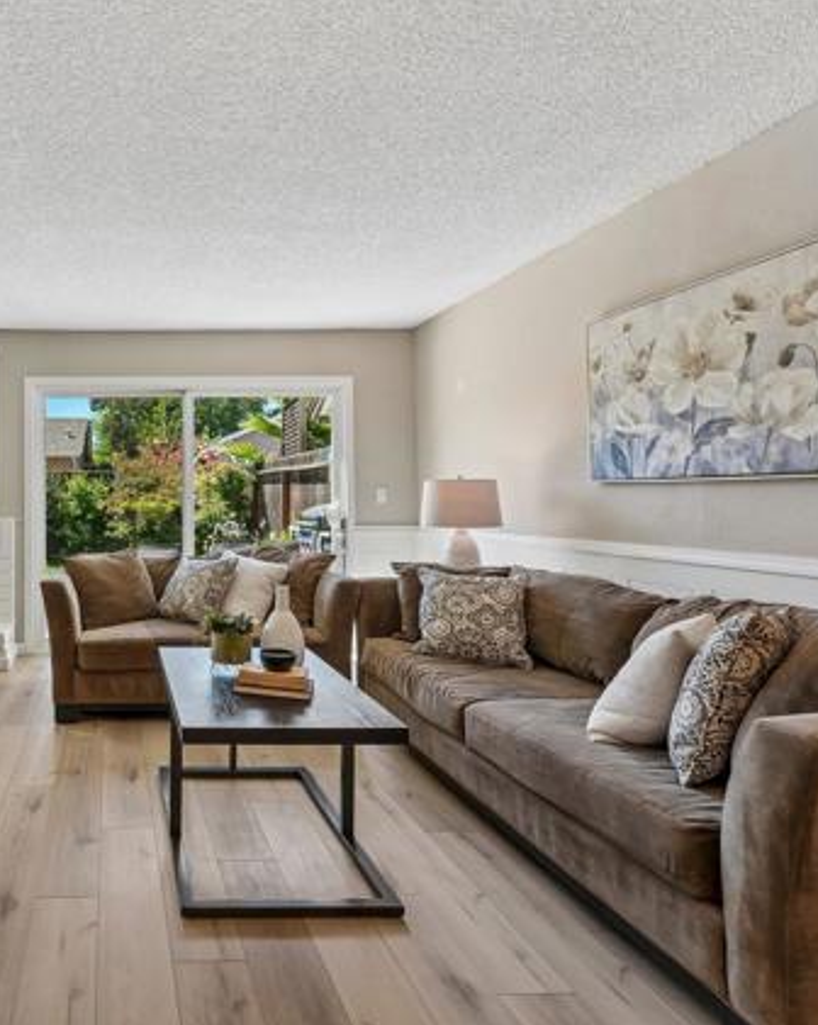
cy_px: 515
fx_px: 606
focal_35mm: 20
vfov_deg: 80.4
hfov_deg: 60.6
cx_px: 127
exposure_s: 1/25
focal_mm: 14
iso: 400
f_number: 8
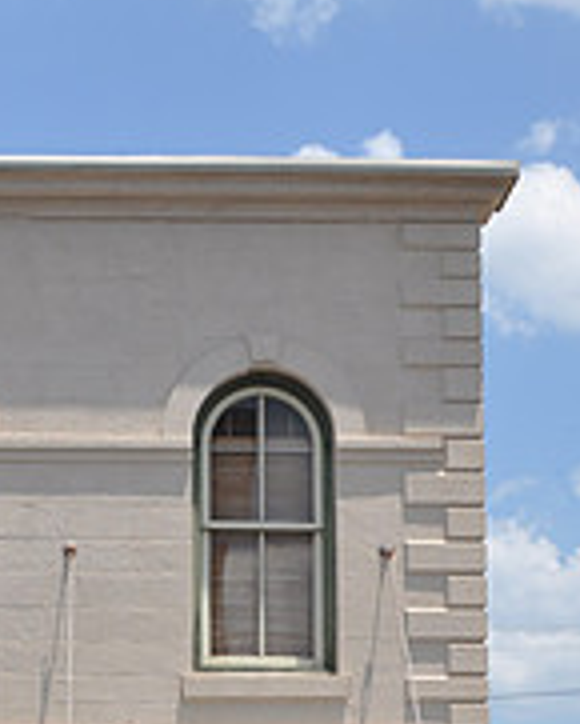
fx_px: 2508
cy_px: 674
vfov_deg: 16.2
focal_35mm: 117
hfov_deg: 13.1
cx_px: 84
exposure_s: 1/320
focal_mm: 26
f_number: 9
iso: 200
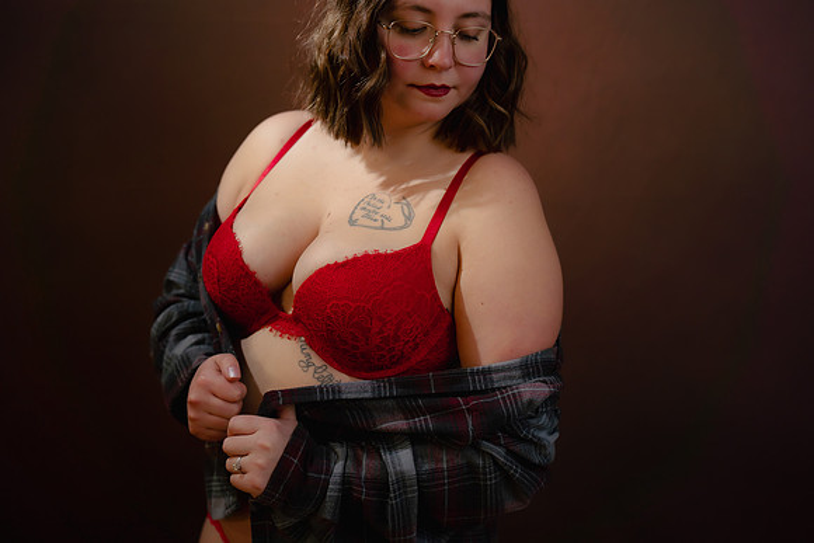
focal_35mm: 46
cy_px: 184
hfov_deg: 42.5
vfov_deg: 28.9
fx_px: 1047
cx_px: 407
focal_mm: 35
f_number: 2
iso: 100
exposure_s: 1/160
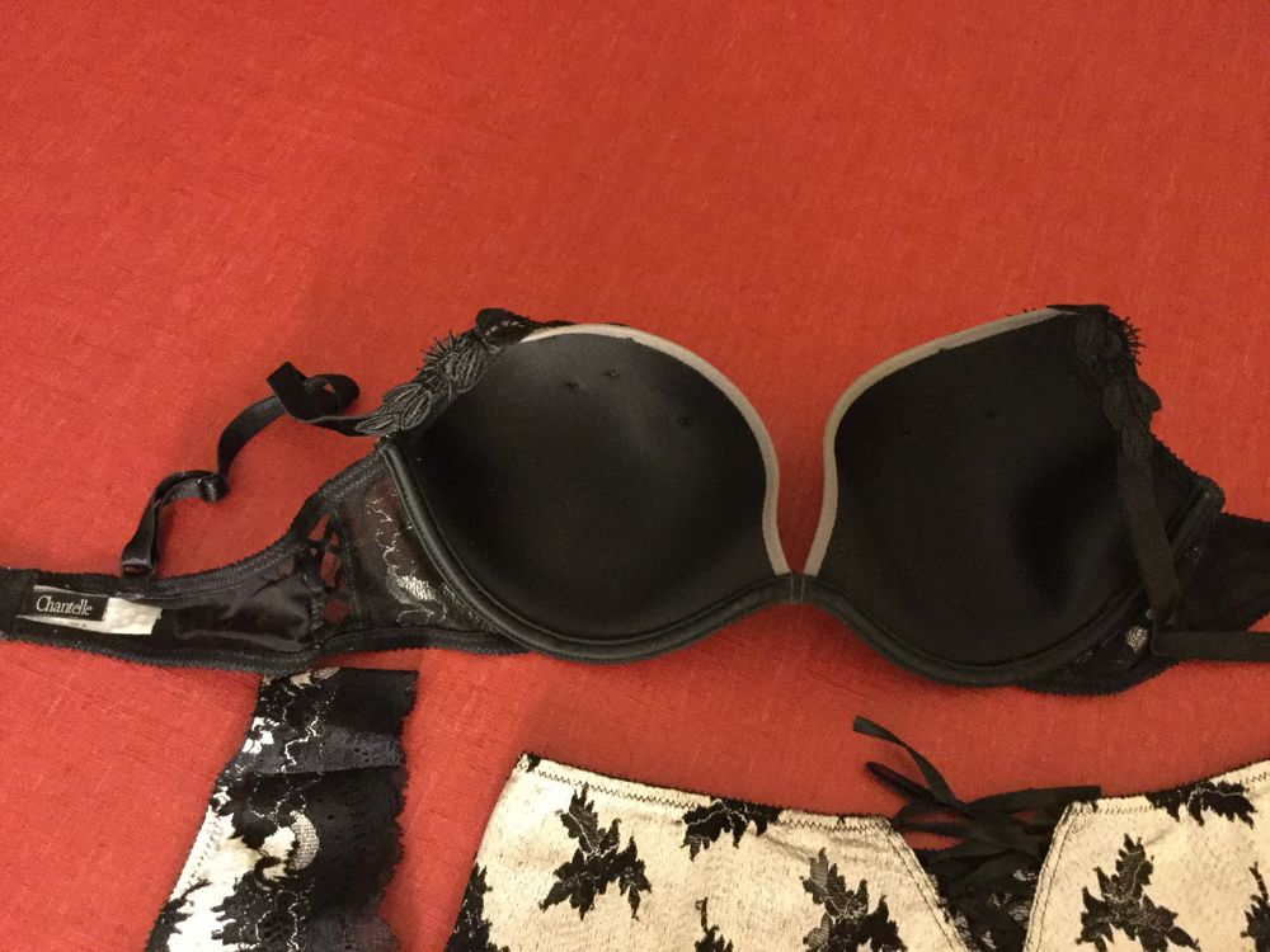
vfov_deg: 45.4
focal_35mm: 31
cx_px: 635
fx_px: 1137
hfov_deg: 58.4
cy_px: 476
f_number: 2.4
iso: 800
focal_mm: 3.3
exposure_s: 1/17
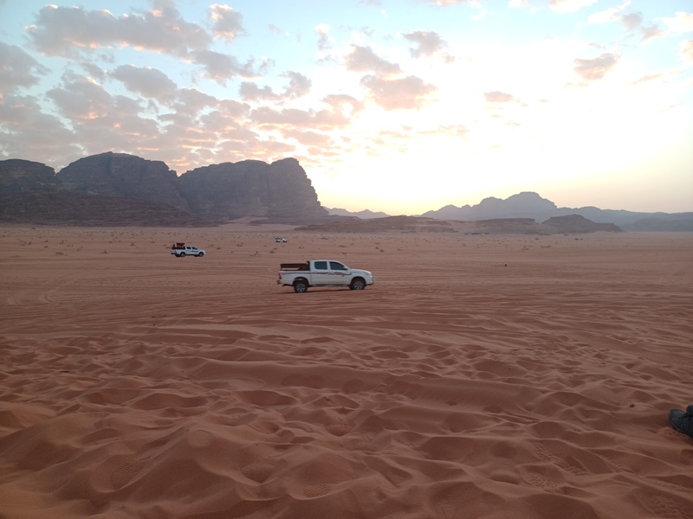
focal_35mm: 25
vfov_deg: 54.9
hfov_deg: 69.4
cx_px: 346
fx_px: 500
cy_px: 260
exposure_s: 1/50
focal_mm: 4.6
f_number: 1.8
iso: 40
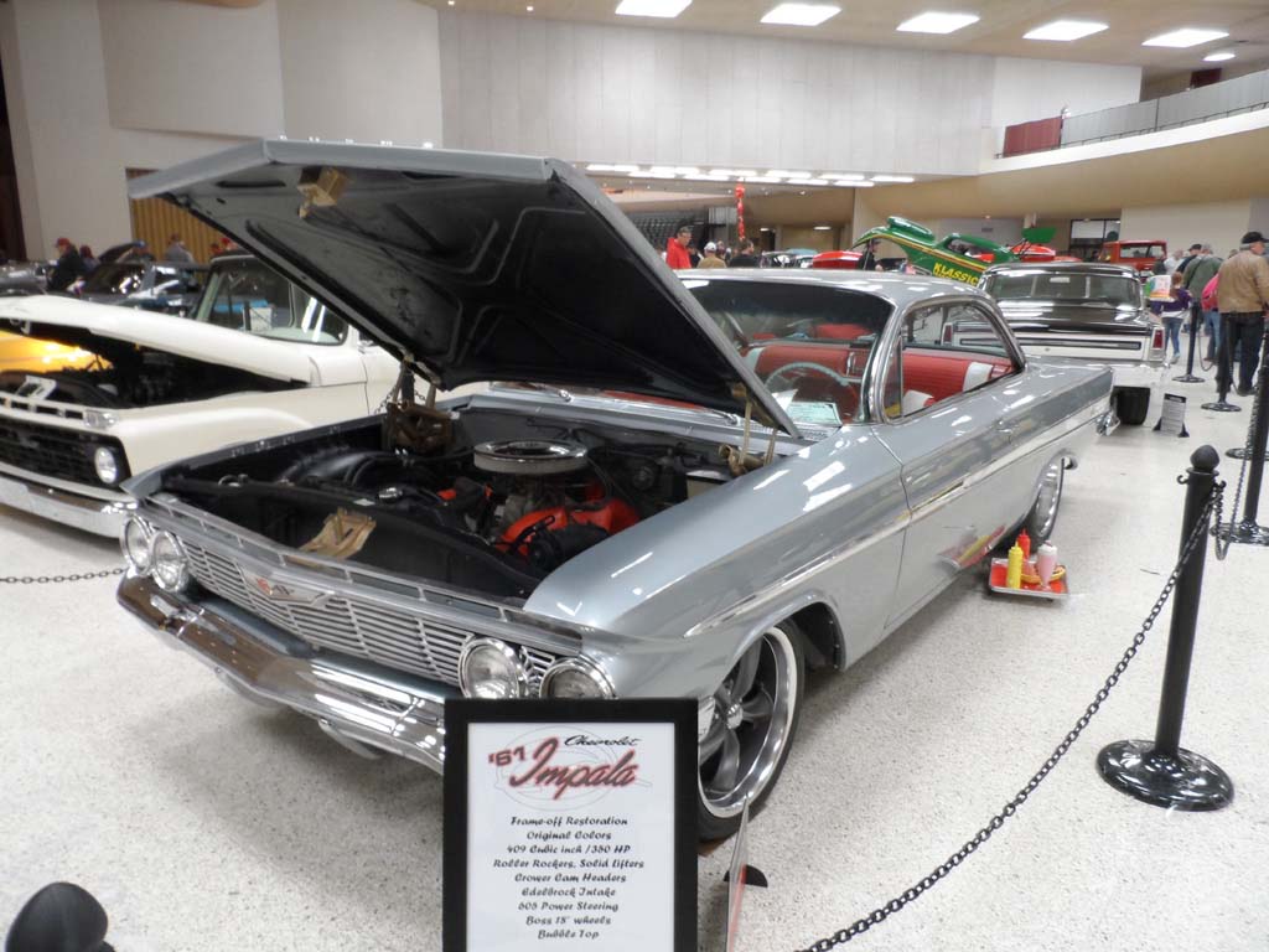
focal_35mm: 24
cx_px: 634
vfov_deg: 56.8
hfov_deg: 71.6
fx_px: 880
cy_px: 476
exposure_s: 1/30
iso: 160
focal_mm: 4
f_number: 3.2
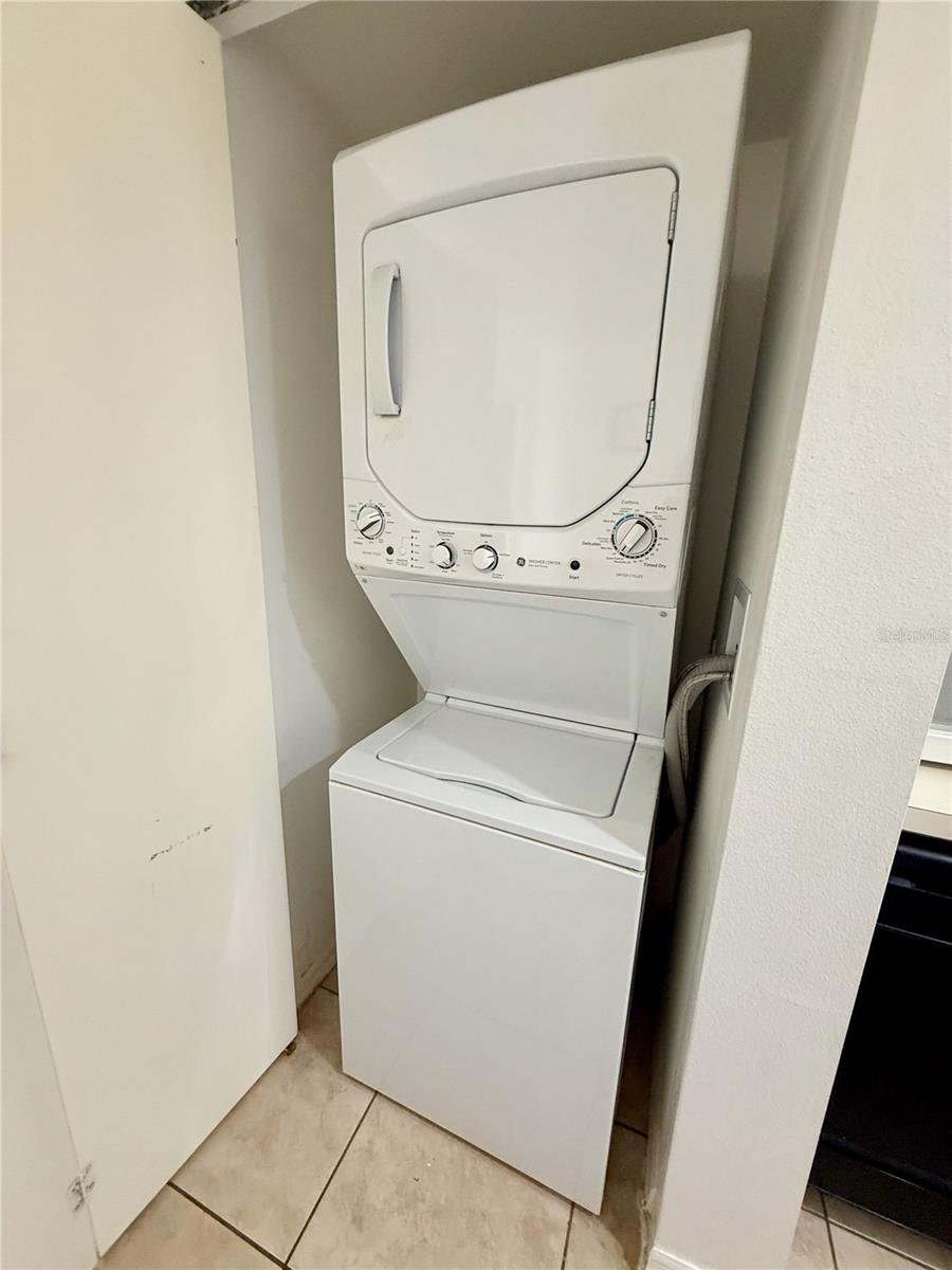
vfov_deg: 102.1
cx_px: 476
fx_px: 513
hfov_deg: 85.7
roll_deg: -0.6
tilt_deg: -11.2
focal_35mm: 14
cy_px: 635
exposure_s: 1/60
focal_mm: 2.22
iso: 250
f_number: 2.2
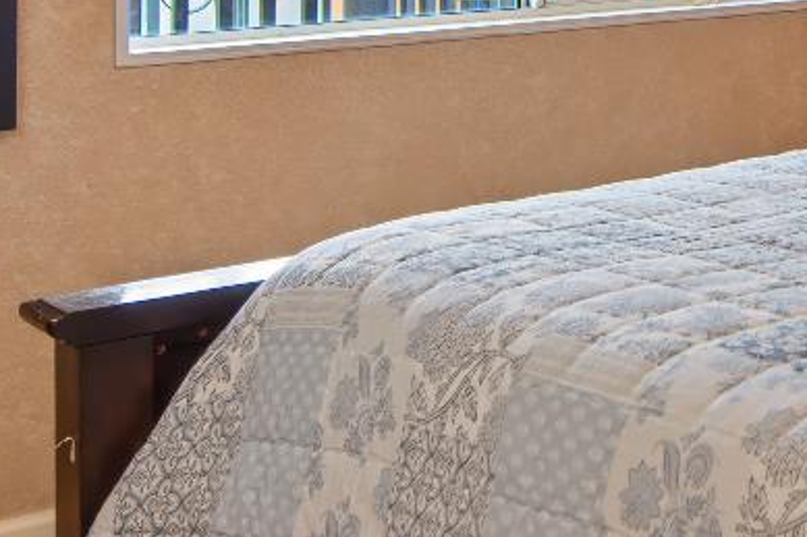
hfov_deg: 21.8
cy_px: -185
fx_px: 1815
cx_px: 1135
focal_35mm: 81
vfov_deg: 15.9
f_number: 2.8
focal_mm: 14
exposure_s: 1/20
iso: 100
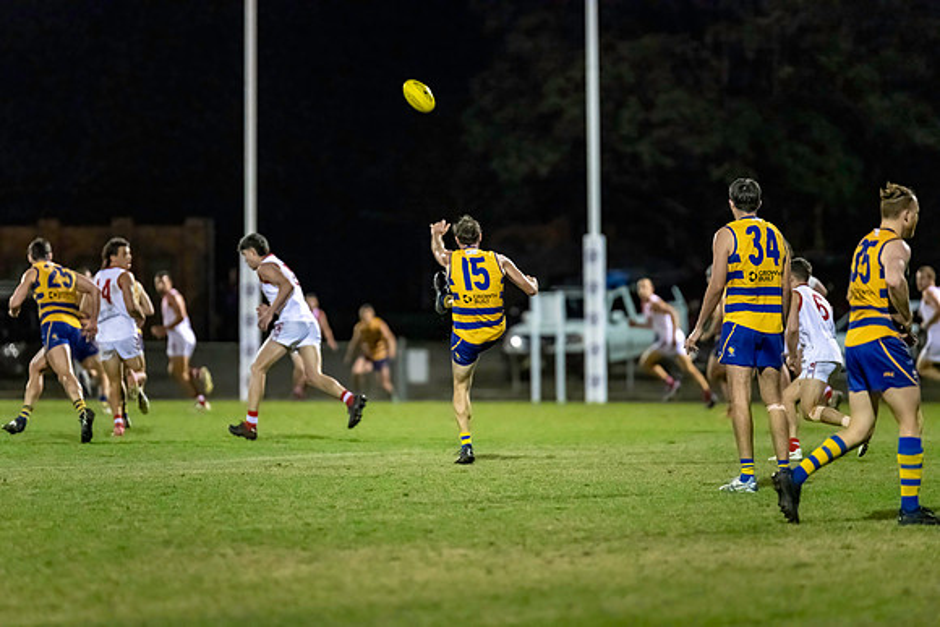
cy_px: 319
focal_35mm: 306
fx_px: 7980
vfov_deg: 4.5
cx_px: 461
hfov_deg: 6.7
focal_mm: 300
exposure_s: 1/1250
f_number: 2.8
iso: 10000
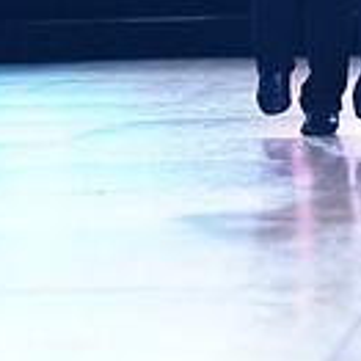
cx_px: 384
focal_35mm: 343
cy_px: -130
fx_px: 4047
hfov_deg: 5.1
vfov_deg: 5.1
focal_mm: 91
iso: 1250
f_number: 2.8
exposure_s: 1/1000
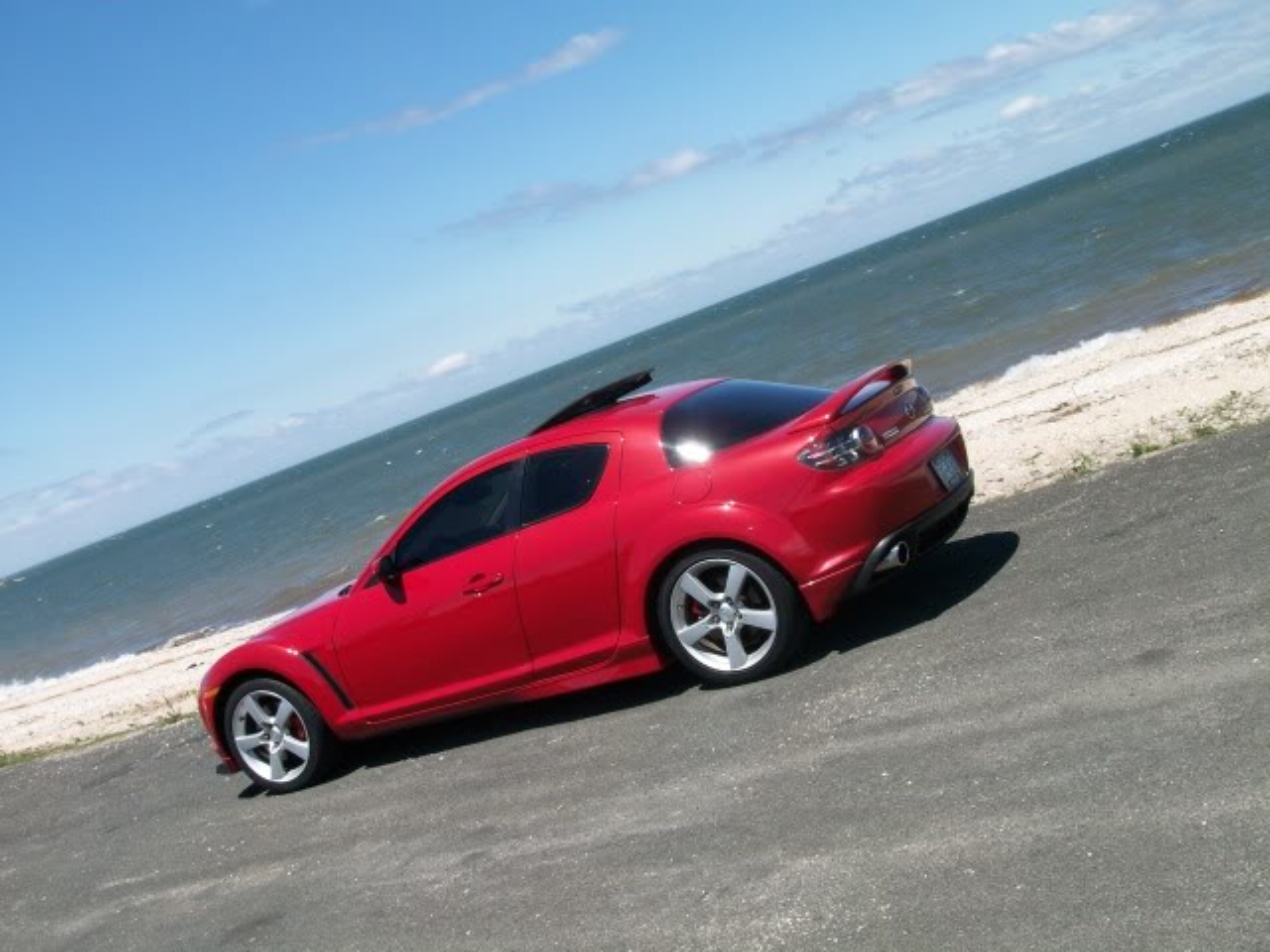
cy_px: 476
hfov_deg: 44.8
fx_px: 1541
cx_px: 635
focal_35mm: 42
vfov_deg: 34.3
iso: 64
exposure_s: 1/297
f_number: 6.3
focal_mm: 7.1
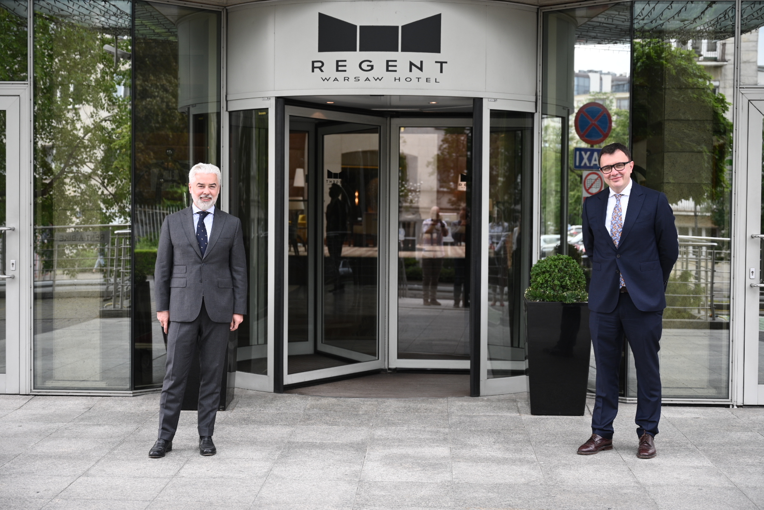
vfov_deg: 24.6
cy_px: 255
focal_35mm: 55
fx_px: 1167
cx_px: 382
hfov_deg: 36.2
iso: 250
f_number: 4
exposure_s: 1/160
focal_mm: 55
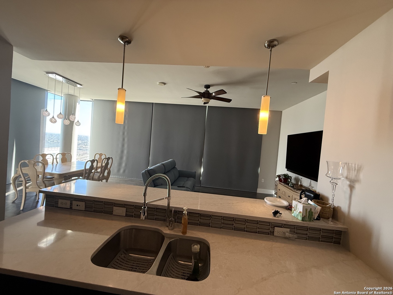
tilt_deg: -1.2
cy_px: 148
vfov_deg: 85.7
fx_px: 159
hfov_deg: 102.1
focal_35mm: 14
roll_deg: -5.2
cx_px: 196
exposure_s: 1/120
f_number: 2.2
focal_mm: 2.22
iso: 320
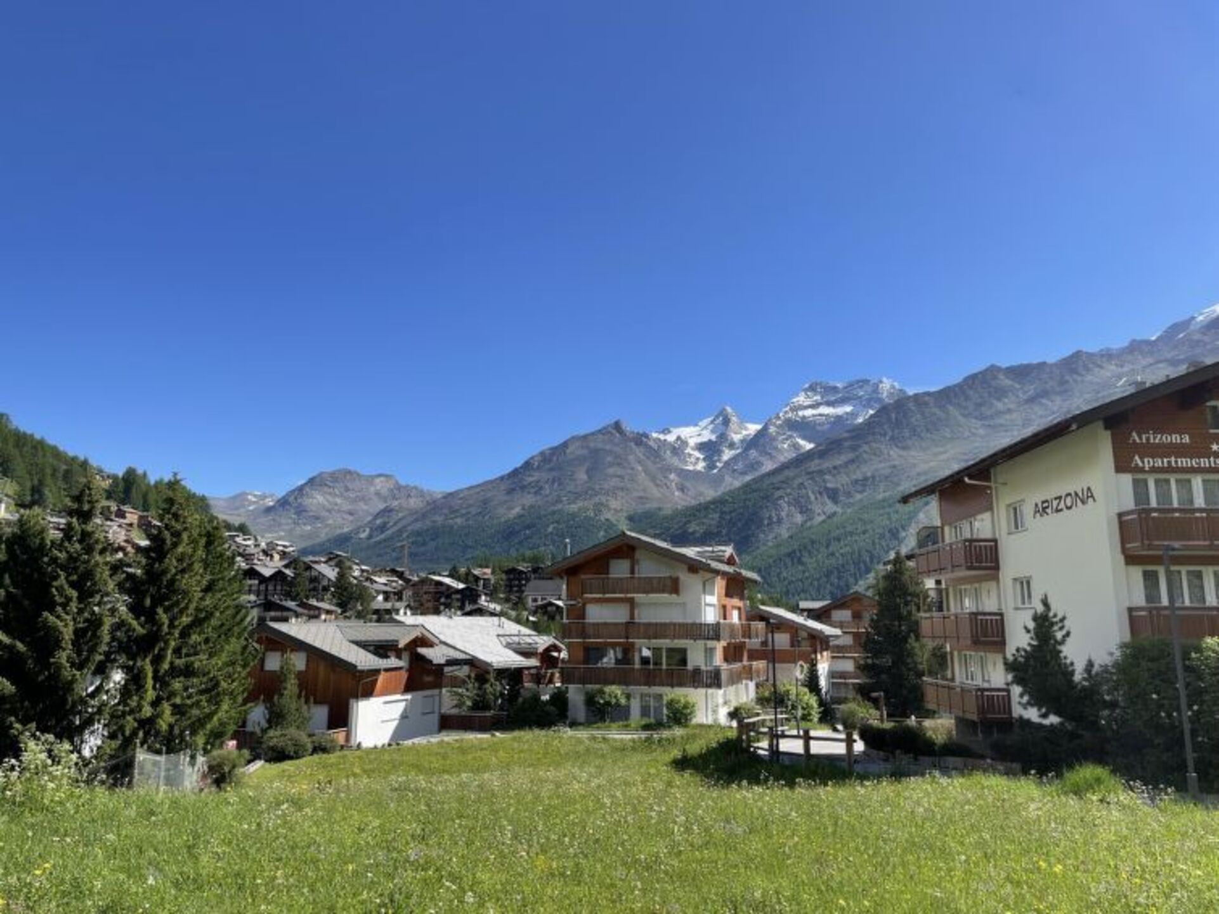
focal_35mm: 26
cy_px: 457
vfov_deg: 53.1
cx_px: 610
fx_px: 915
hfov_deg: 67.3
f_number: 1.6
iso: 32
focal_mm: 4.2
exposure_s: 1/1795
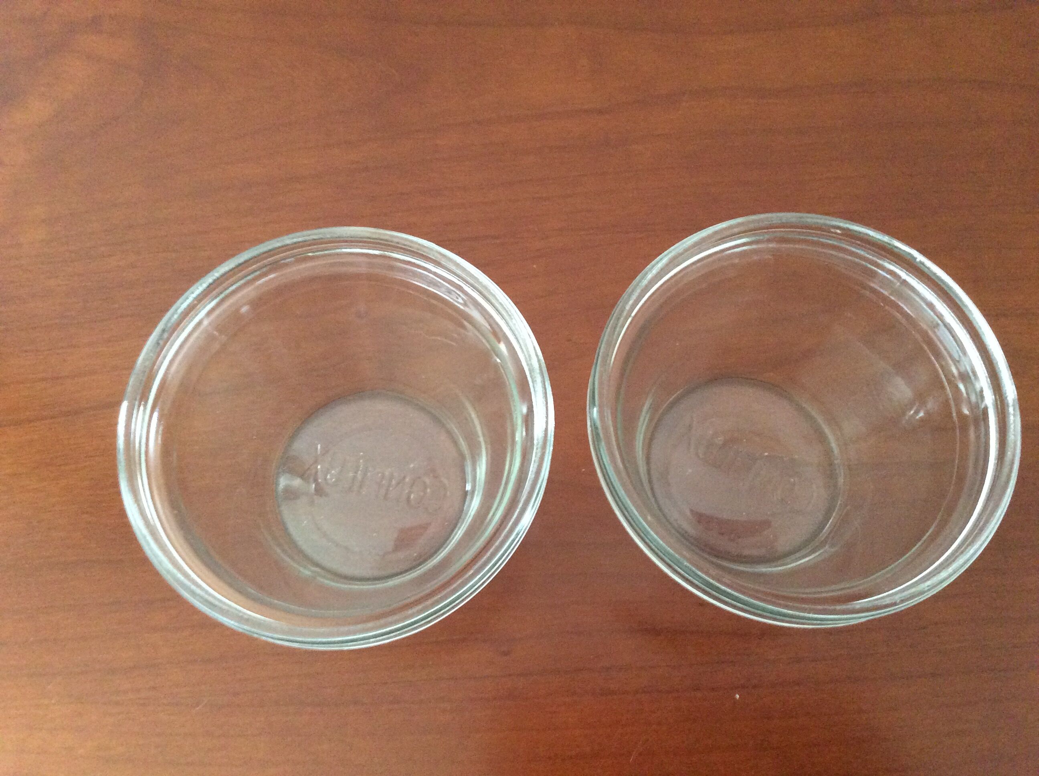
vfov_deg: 44.1
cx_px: 520
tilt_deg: -72.7
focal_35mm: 32
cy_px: 388
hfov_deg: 56.9
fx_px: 959
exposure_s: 1/20
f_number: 2.4
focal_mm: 3.3
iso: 250
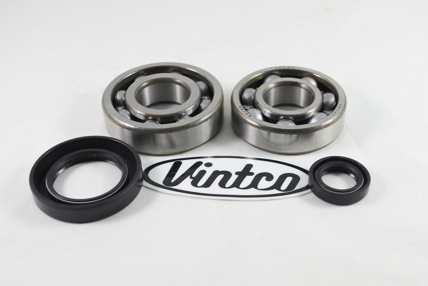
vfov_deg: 34.2
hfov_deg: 49.5
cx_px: 214
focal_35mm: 39
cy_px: 143
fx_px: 464
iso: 640
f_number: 4.2
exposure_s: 1/125
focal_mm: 14.7
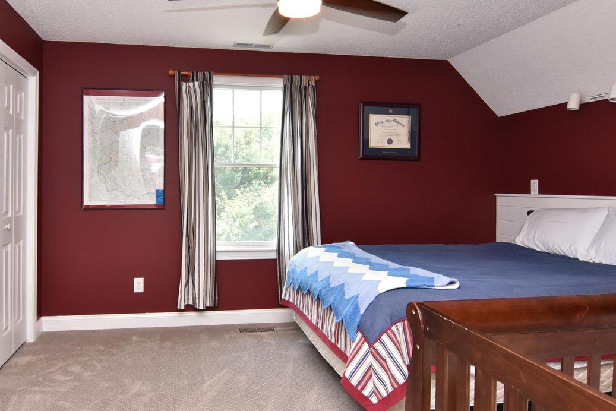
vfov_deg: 51.2
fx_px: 428
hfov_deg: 70.6
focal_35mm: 25
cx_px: 239
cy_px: 184
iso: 800
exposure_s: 1/50
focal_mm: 12
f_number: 8
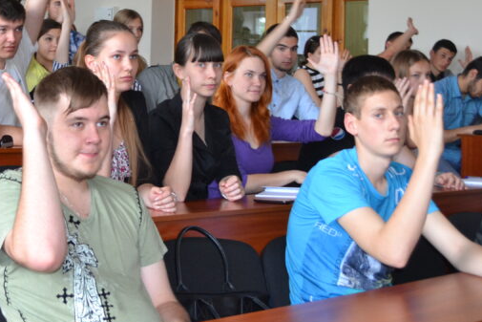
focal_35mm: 73
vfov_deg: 18.4
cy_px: 28
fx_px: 978
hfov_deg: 26.6
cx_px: 37
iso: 900
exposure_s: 1/60
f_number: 4
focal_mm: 24
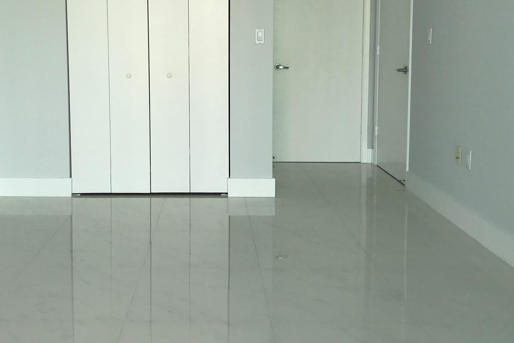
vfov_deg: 32.3
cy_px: 108
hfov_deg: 47.1
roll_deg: +0.6
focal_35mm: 41
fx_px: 586
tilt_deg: -6.3
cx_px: 203
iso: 20
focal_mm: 3.99
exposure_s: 1/319
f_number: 1.8
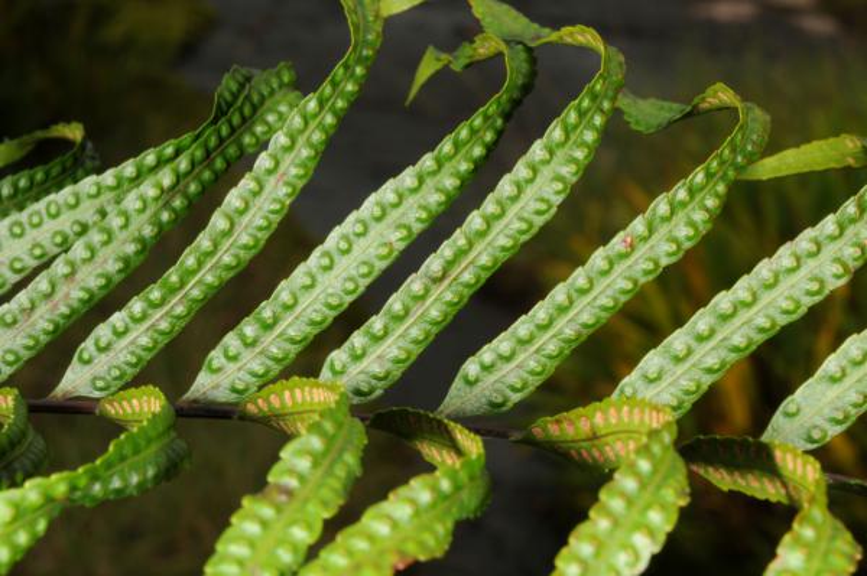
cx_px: 434
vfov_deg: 15.2
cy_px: 288
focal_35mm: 90
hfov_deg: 22.6
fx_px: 2166
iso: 200
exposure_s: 1/60
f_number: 25
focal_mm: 60
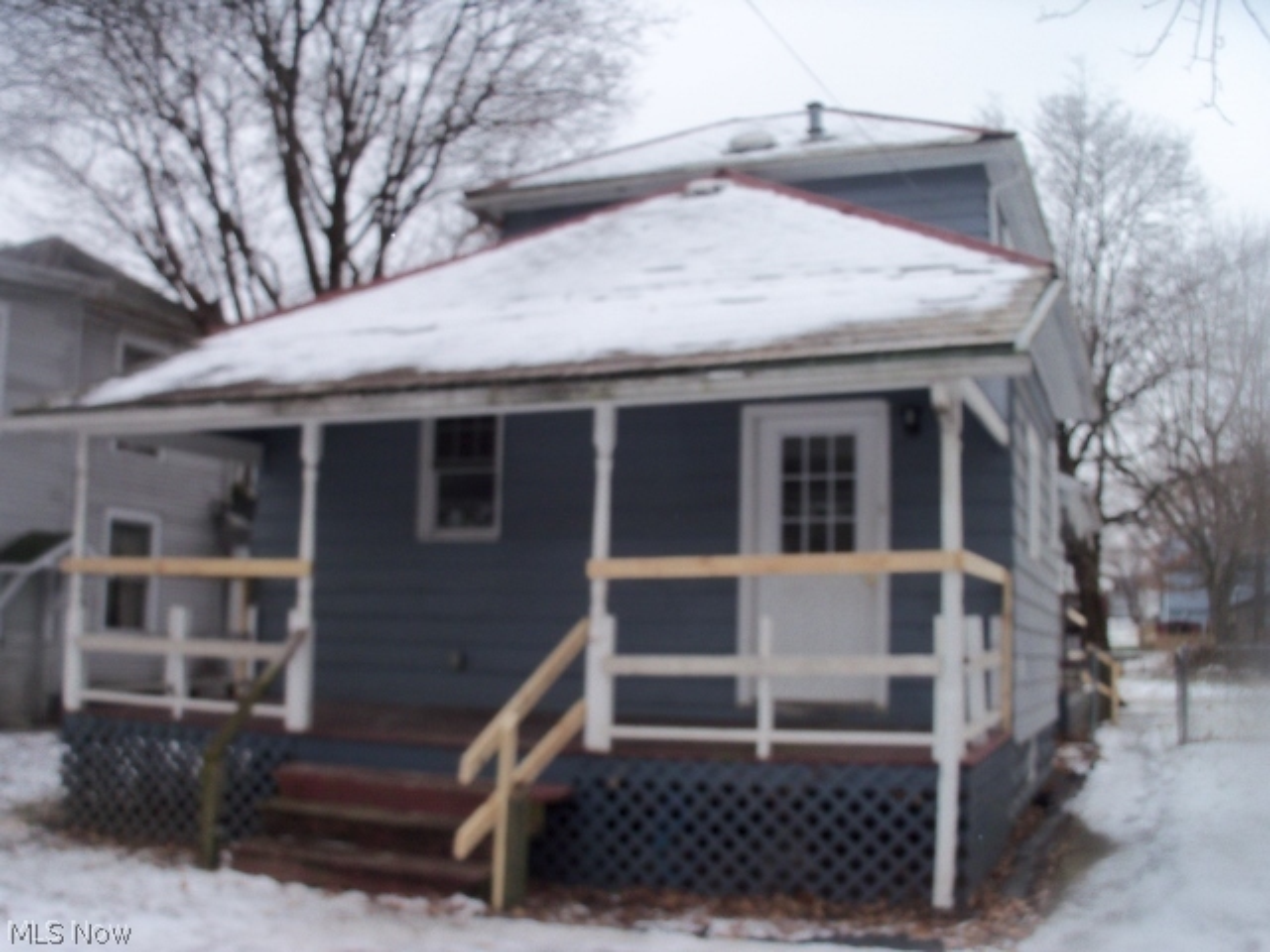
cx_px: 635
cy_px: 476
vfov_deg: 40.7
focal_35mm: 35
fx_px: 1284
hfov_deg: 52.6
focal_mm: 6.3
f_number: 3
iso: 80
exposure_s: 1/250
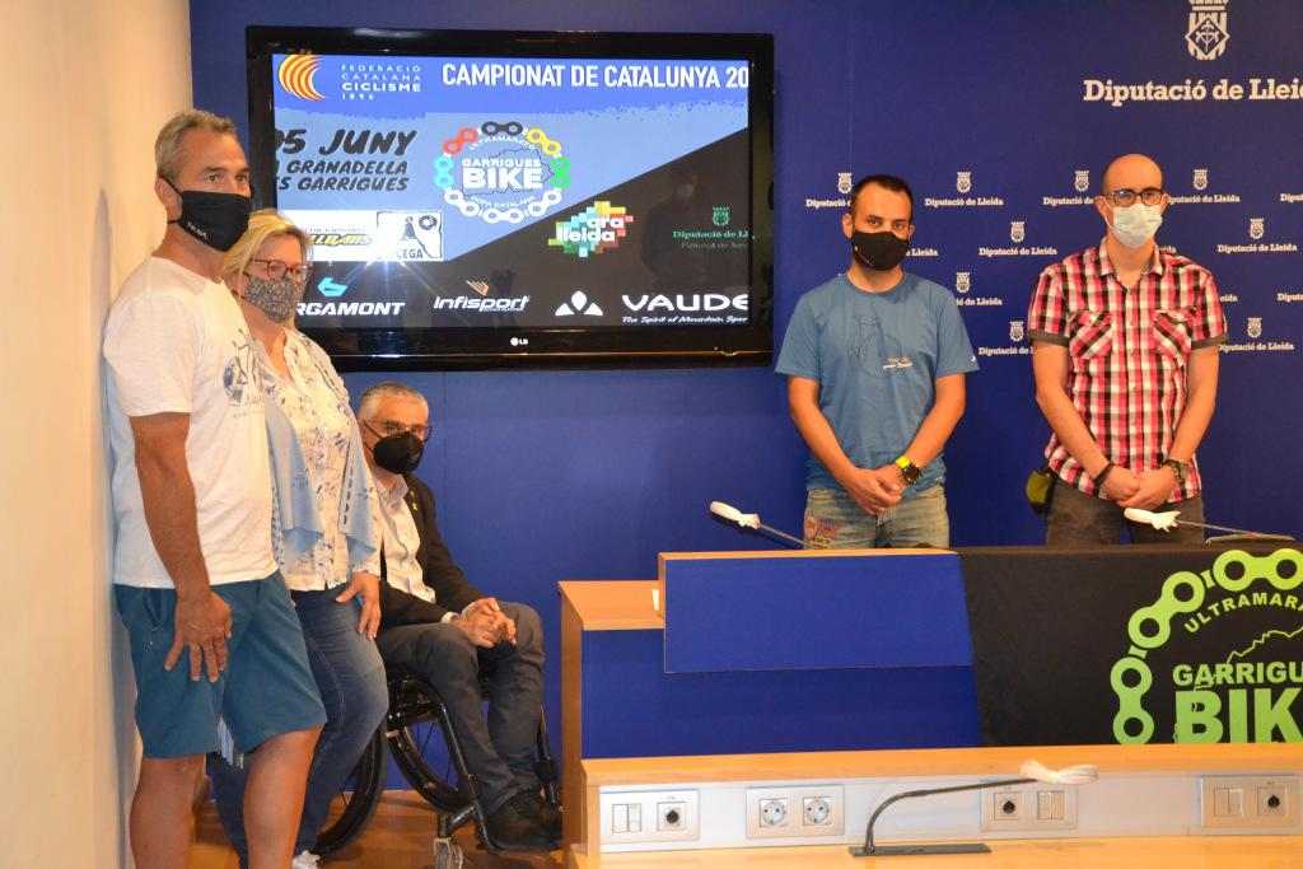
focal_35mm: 52
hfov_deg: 37.8
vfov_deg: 25.8
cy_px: 434
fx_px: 1900
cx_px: 652
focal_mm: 35
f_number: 4.5
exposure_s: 1/60
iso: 3200
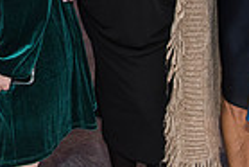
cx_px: -5
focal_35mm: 131
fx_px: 907
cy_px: -152
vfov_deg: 9.8
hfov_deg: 15.3
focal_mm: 29
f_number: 4
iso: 1250
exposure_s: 1/100
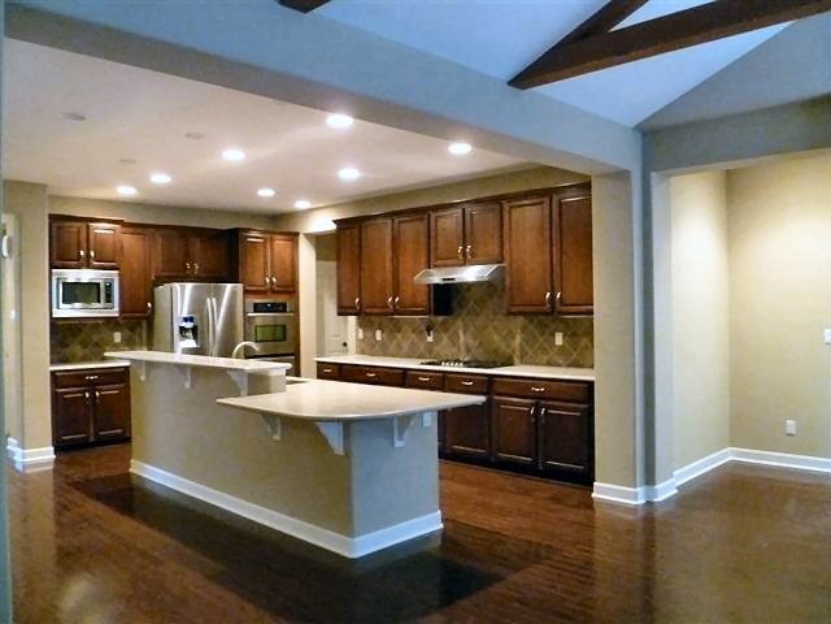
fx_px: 672
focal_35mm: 28
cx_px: 416
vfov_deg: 49.7
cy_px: 312
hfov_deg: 63.4
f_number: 3.3
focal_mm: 5
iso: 800
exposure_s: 1/10
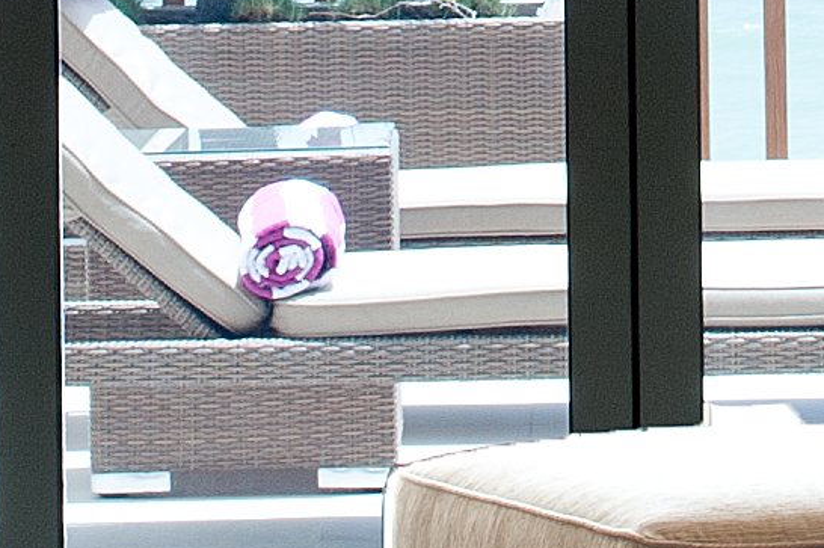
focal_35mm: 351
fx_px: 8027
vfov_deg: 3.9
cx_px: 936
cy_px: 171
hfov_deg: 5.9
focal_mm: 45
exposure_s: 1/5
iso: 200
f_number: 11
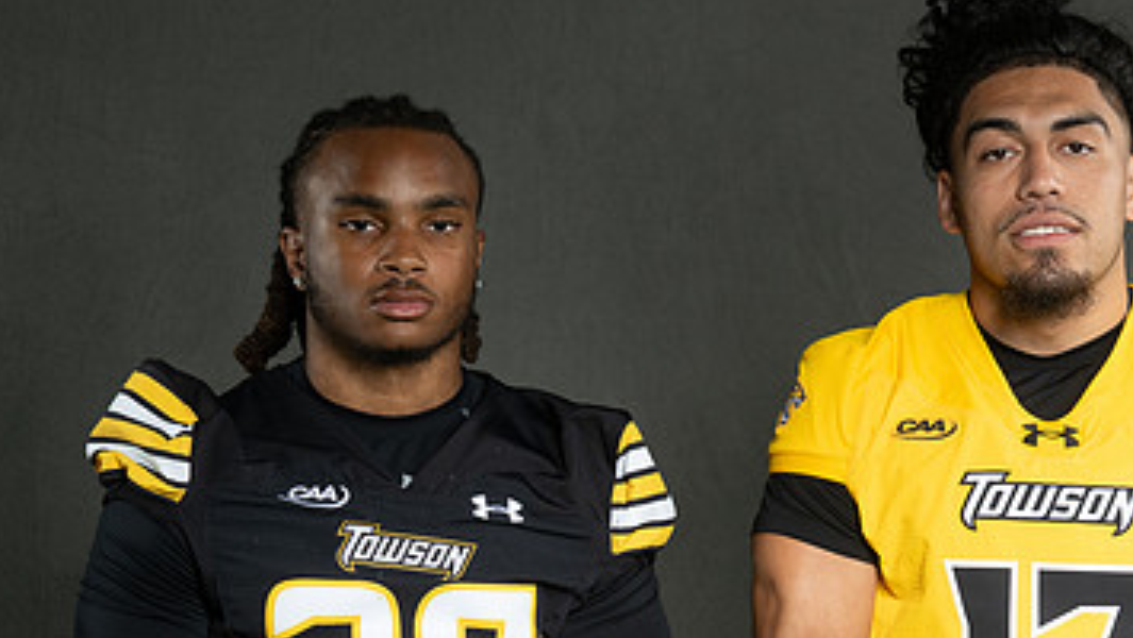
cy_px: 582
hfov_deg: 13.0
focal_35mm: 164
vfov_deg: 7.4
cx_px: 925
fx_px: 4929
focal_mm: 77
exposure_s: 1/200
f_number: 7.1
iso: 200
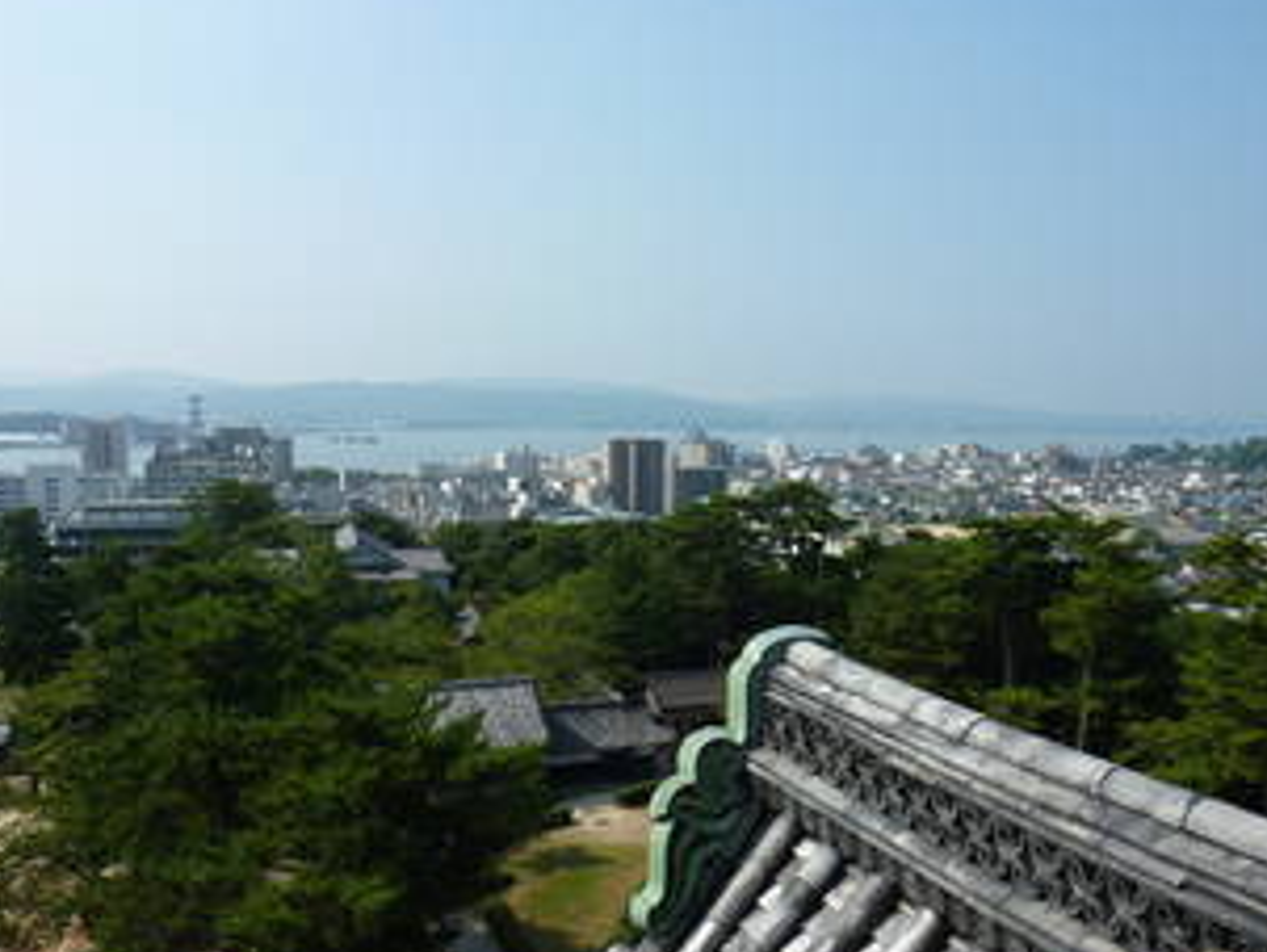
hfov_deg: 61.6
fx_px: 1062
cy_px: 526
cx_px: 638
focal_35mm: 29
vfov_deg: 48.2
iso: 80
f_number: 5
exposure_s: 1/400
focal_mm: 4.1
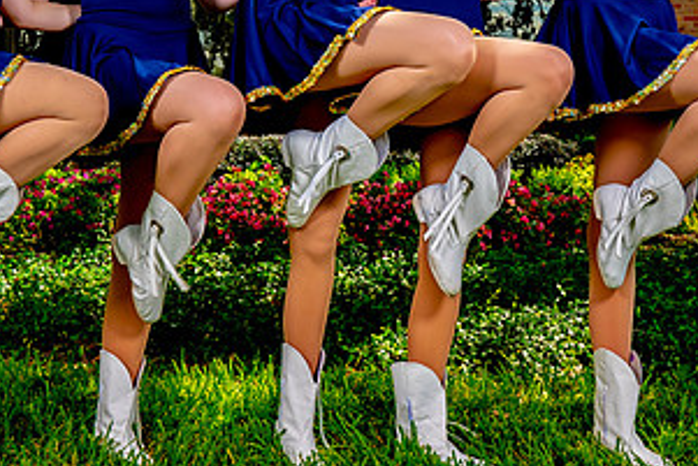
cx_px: 278
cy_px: 48
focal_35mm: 60
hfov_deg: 33.3
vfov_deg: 22.1
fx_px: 1164
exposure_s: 1/125
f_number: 8
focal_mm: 27
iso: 100
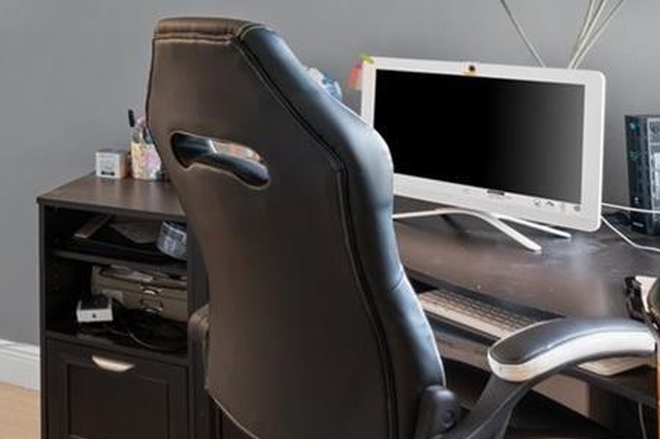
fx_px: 916
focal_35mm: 50
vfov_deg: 25.7
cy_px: 4
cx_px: -178
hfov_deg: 31.5
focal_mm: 14
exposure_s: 1.6
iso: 200
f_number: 8
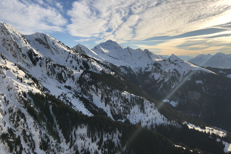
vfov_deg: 43.5
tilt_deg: -1.9
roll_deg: +1.4
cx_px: 118
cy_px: 67
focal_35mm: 30
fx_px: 192
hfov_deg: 61.9
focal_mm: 4
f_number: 1.8
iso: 25
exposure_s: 1/3436
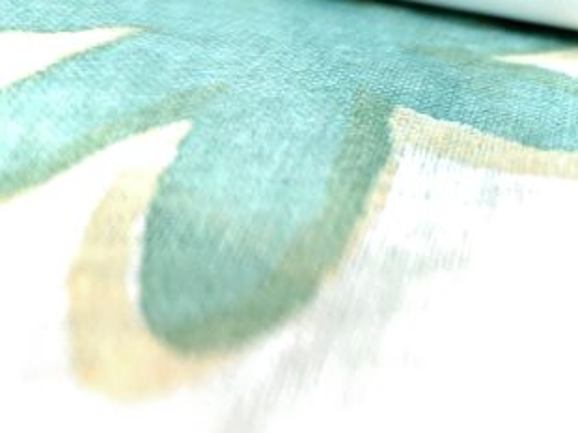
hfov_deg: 21.2
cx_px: 893
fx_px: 1268
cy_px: 91
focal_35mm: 76
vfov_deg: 19.2
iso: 907
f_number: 1.9
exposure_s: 1/33.3
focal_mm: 5.6
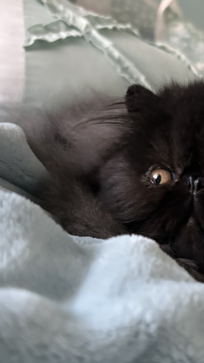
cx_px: 164
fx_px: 500
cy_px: 254
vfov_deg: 39.2
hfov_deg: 22.7
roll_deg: -19.7
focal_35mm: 52
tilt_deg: -9.9
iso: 500
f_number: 1.6
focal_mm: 5.96
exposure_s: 1/47
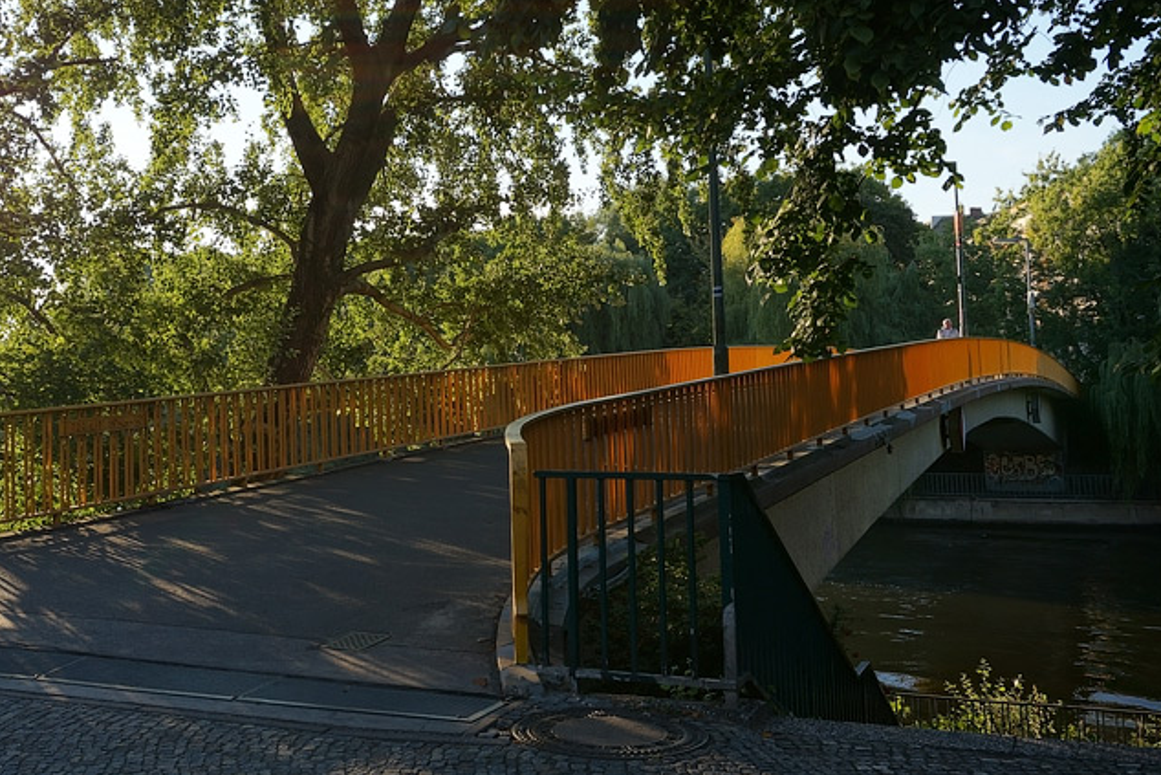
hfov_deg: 43.1
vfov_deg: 29.8
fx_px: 1442
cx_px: 366
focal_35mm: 45
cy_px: 253
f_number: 5.6
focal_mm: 21
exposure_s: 1/320
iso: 200
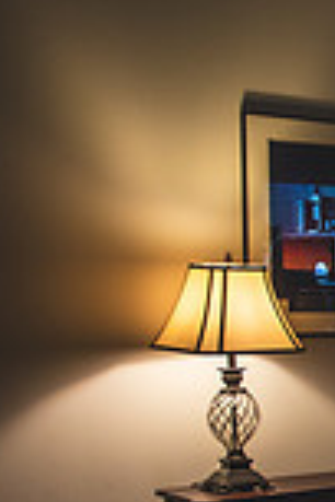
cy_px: 408
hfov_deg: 11.4
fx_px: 1284
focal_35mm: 92
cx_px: 883
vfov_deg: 21.8
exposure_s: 1/160
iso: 1000
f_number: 2.8
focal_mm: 24
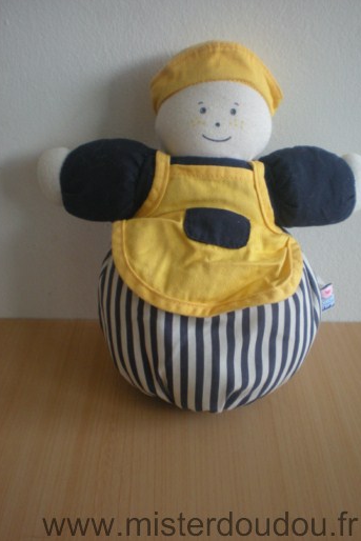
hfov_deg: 33.4
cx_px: 199
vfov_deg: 48.4
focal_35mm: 40
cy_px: 272
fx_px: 601
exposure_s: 1/34.5
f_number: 3.1
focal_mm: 6.3
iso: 200
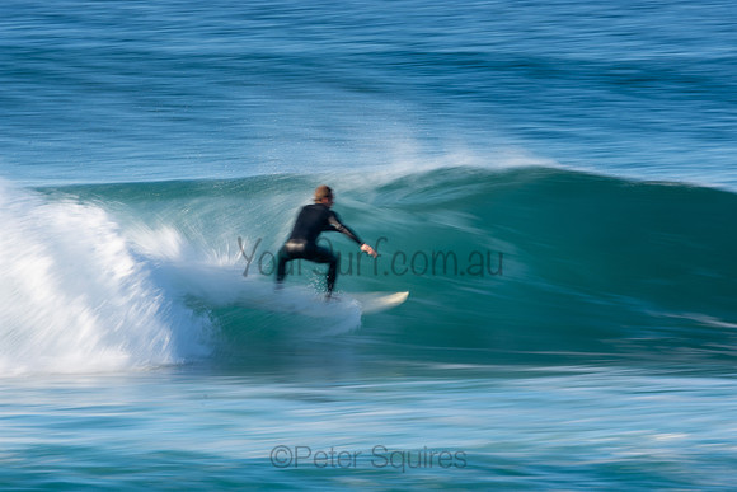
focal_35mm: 750
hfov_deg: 2.7
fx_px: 15357
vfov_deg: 1.8
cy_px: 246
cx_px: 368
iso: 100
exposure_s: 1/25
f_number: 20
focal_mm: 500
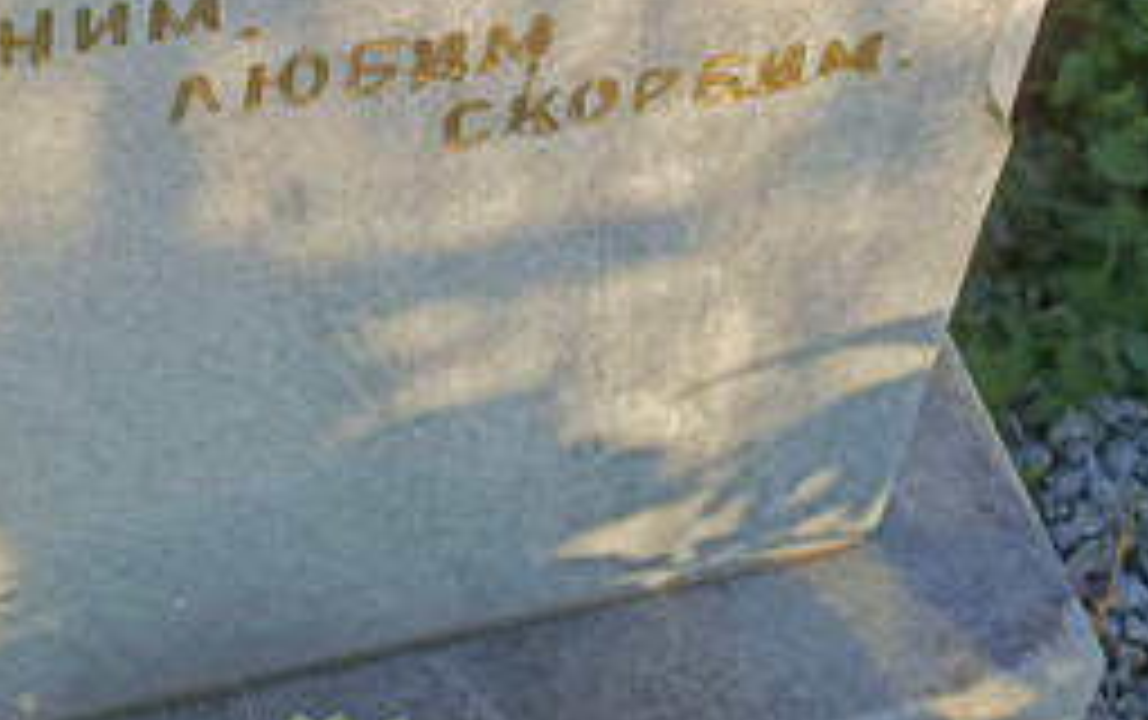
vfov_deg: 14.7
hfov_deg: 24.9
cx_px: 486
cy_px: -369
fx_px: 2600
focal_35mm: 83
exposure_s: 1/867
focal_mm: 4.76
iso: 113
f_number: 1.69
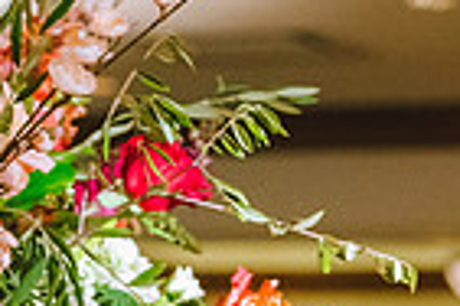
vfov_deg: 4.7
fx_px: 3680
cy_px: 513
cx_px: 352
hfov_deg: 7.1
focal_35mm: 288
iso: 2000
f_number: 2.8
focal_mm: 70
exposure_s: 1/160
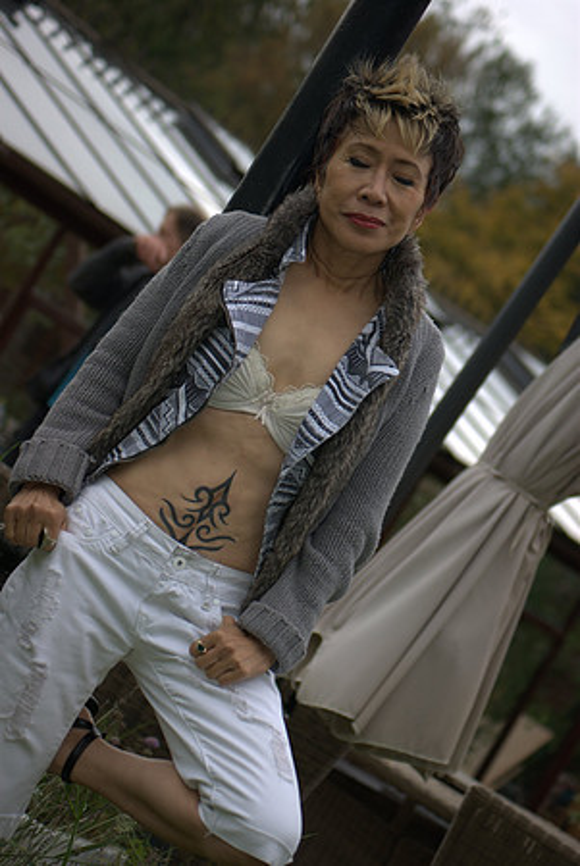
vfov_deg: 19.4
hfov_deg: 13.1
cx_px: 290
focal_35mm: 105
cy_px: 433
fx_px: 2531
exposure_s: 1/160
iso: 100
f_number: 4
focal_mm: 70
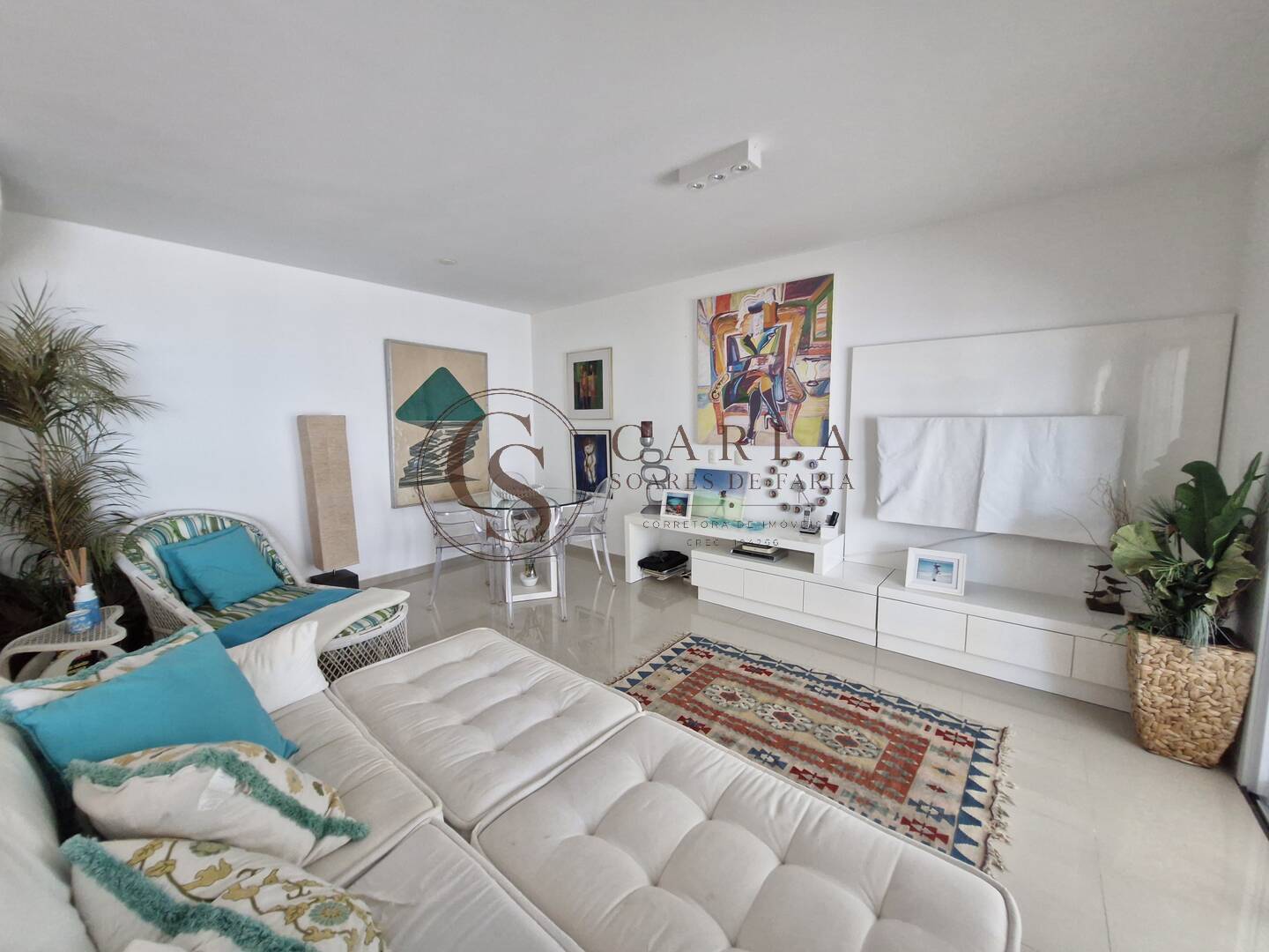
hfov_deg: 106.2
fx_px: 477
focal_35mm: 13
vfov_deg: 89.9
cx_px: 634
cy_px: 476
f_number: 2.2
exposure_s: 1/60
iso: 400
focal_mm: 1.74
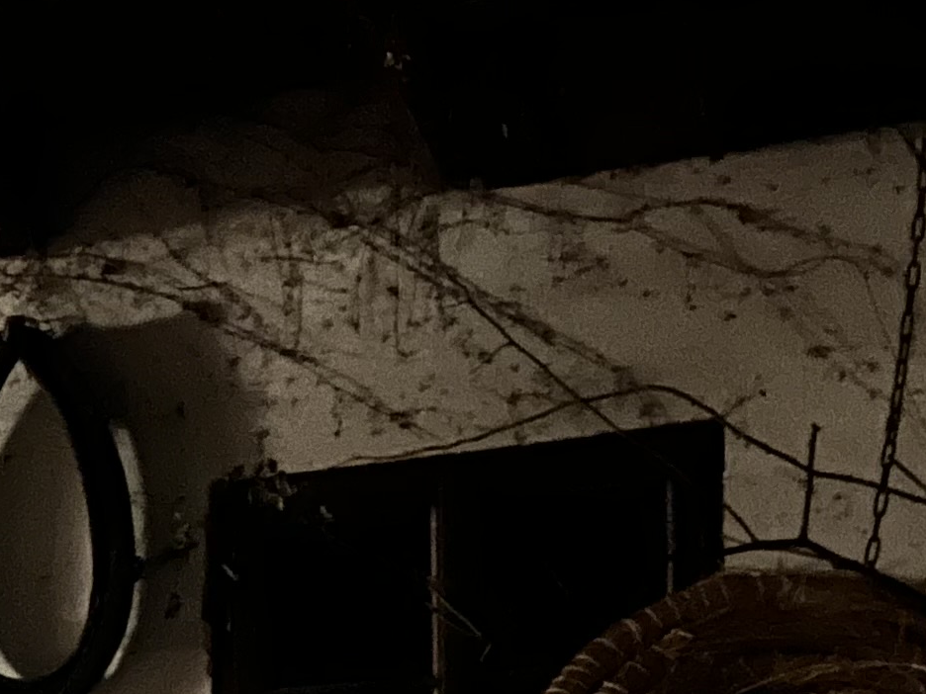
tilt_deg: -2.0
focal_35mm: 112
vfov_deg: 12.3
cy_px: 1195
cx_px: -686
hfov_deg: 15.4
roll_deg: +1.5
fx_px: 2996
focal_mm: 5.1
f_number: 1.6
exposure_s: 1/9
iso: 1000
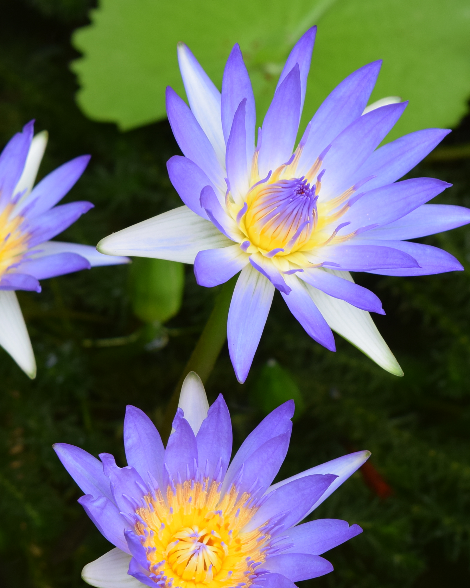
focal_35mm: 139
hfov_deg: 11.1
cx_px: 227
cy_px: 332
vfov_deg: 13.9
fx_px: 2414
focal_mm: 55
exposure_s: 1/200
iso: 400
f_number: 7.1
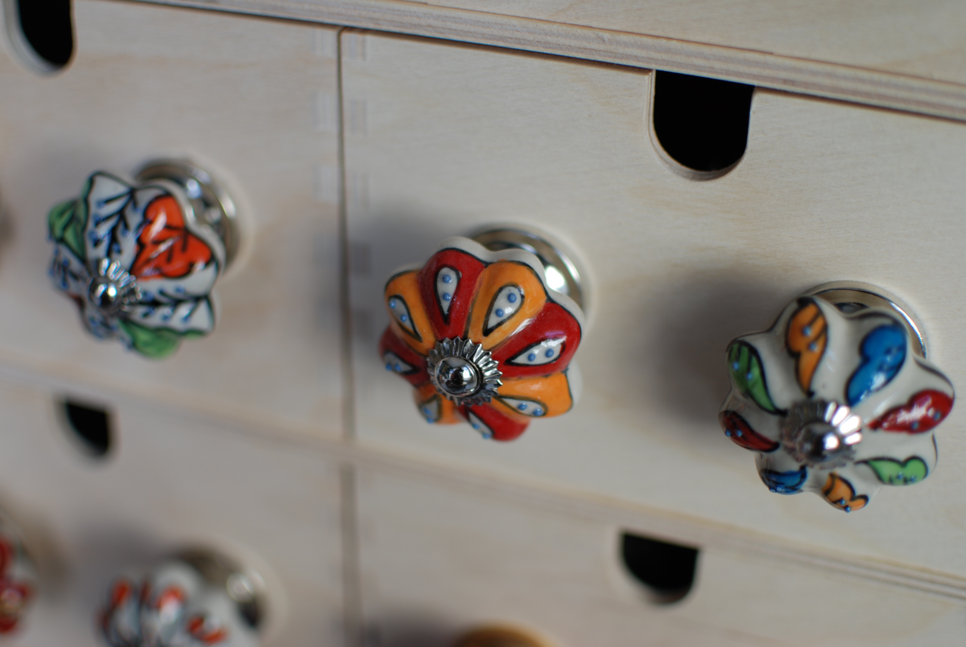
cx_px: 483
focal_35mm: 52
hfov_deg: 37.8
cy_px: 324
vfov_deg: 25.8
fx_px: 1410
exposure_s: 1/200
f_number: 1.8
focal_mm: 35
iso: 100
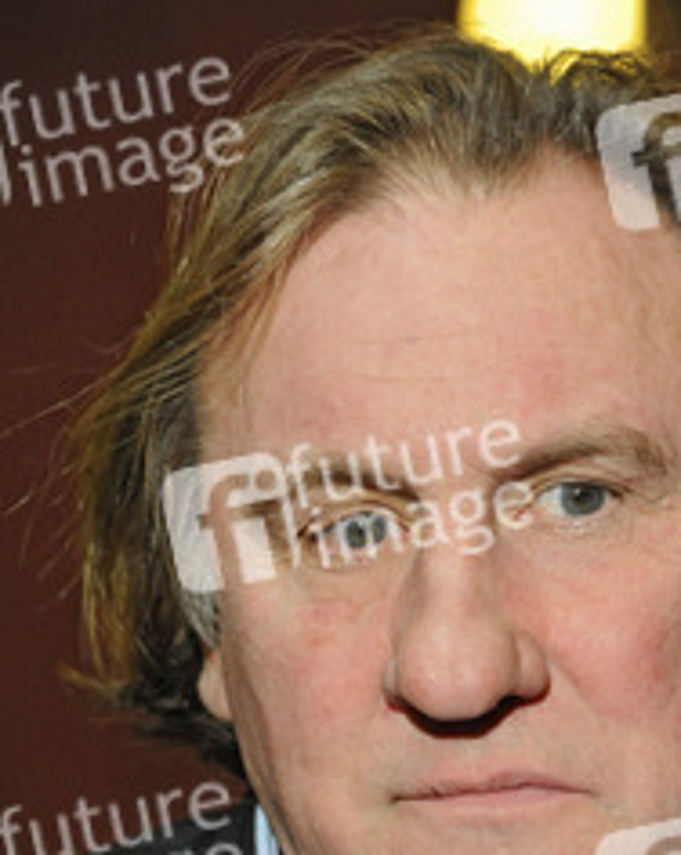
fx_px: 5229
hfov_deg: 7.4
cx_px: 453
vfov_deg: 9.3
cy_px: 688
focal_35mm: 207
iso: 4000
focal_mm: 130
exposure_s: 1/160
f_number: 6.3
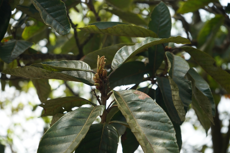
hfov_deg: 28.8
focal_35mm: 70
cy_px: 76
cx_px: 115
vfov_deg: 19.5
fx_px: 447
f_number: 5.6
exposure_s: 1/1000
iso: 640
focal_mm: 70
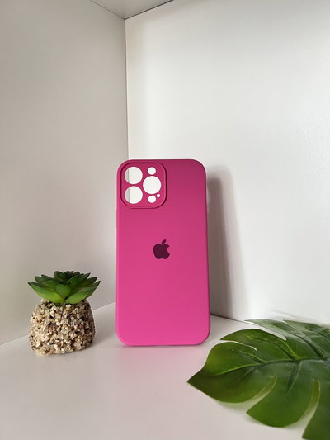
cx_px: 165
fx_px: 330
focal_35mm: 26
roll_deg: +2.5
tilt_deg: -5.7
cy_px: 220
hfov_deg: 53.1
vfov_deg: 67.3
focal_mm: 5.7
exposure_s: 1/60
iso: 500
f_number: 1.5
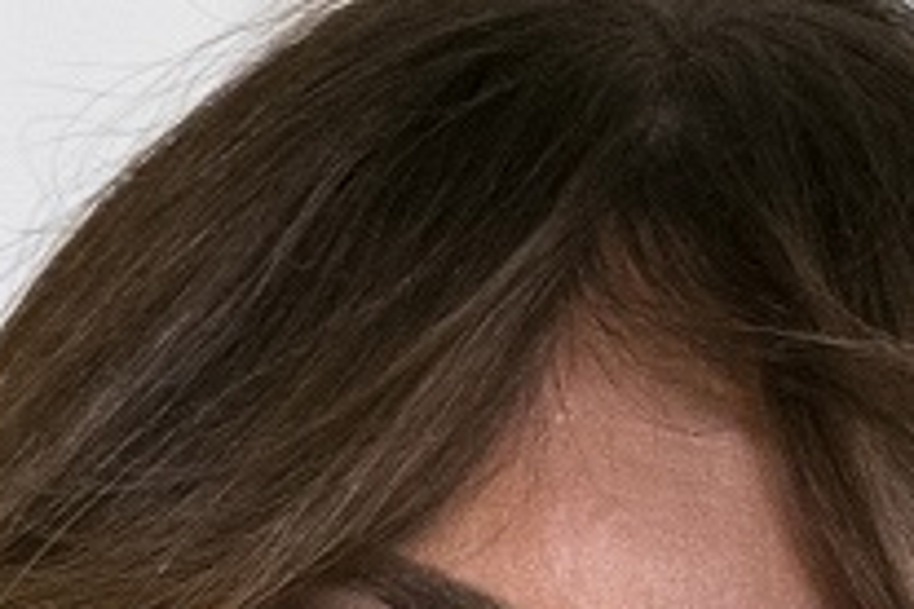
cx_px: 208
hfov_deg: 0.9
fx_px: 58745
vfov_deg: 0.6
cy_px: 1377
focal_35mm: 2314
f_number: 5.6
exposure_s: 1/125
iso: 3200
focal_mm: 400
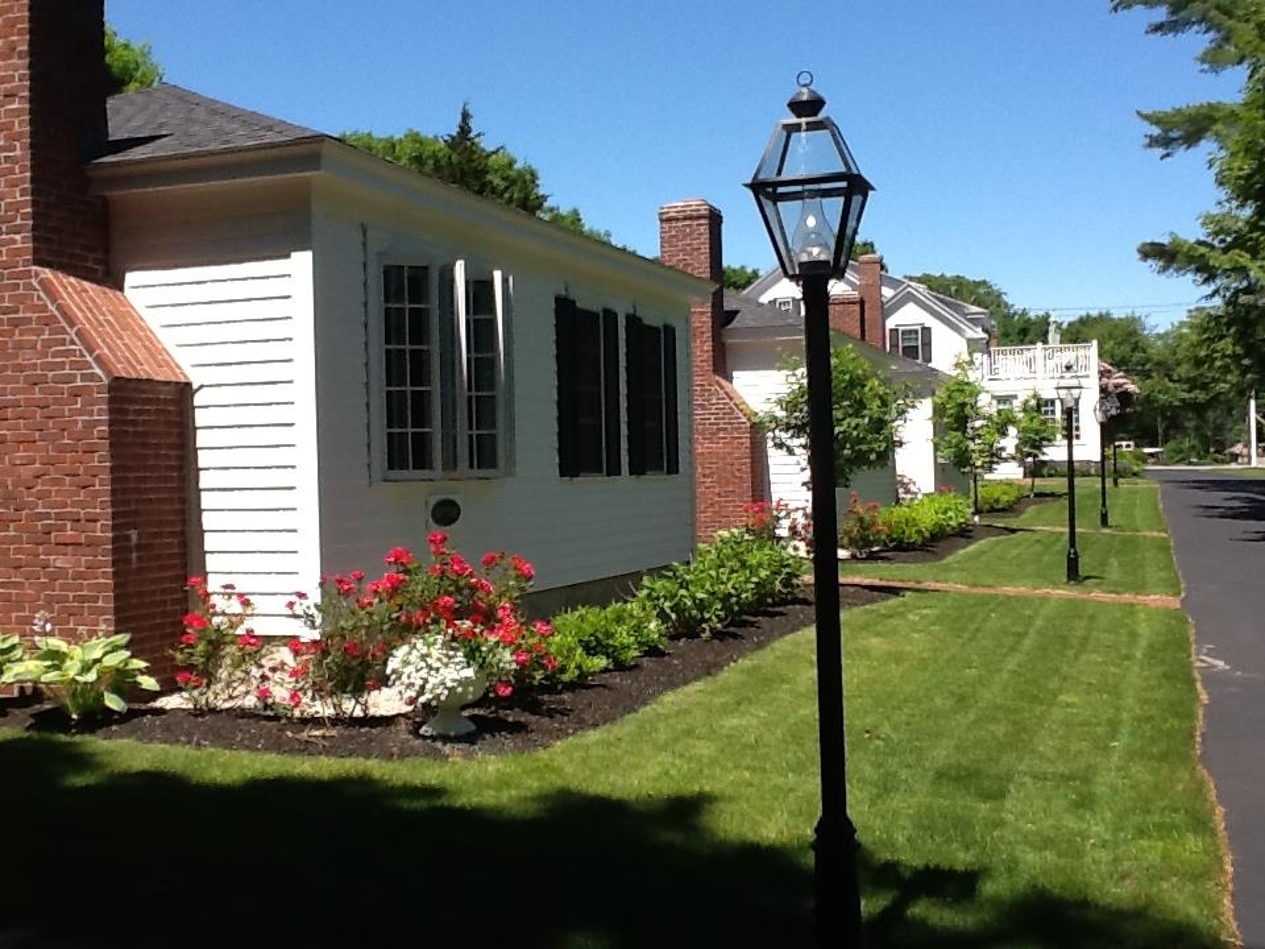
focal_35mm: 44
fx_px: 1608
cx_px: 632
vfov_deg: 32.9
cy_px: 474
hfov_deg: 42.9
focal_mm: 2.03
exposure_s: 1/990
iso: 40
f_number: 2.4
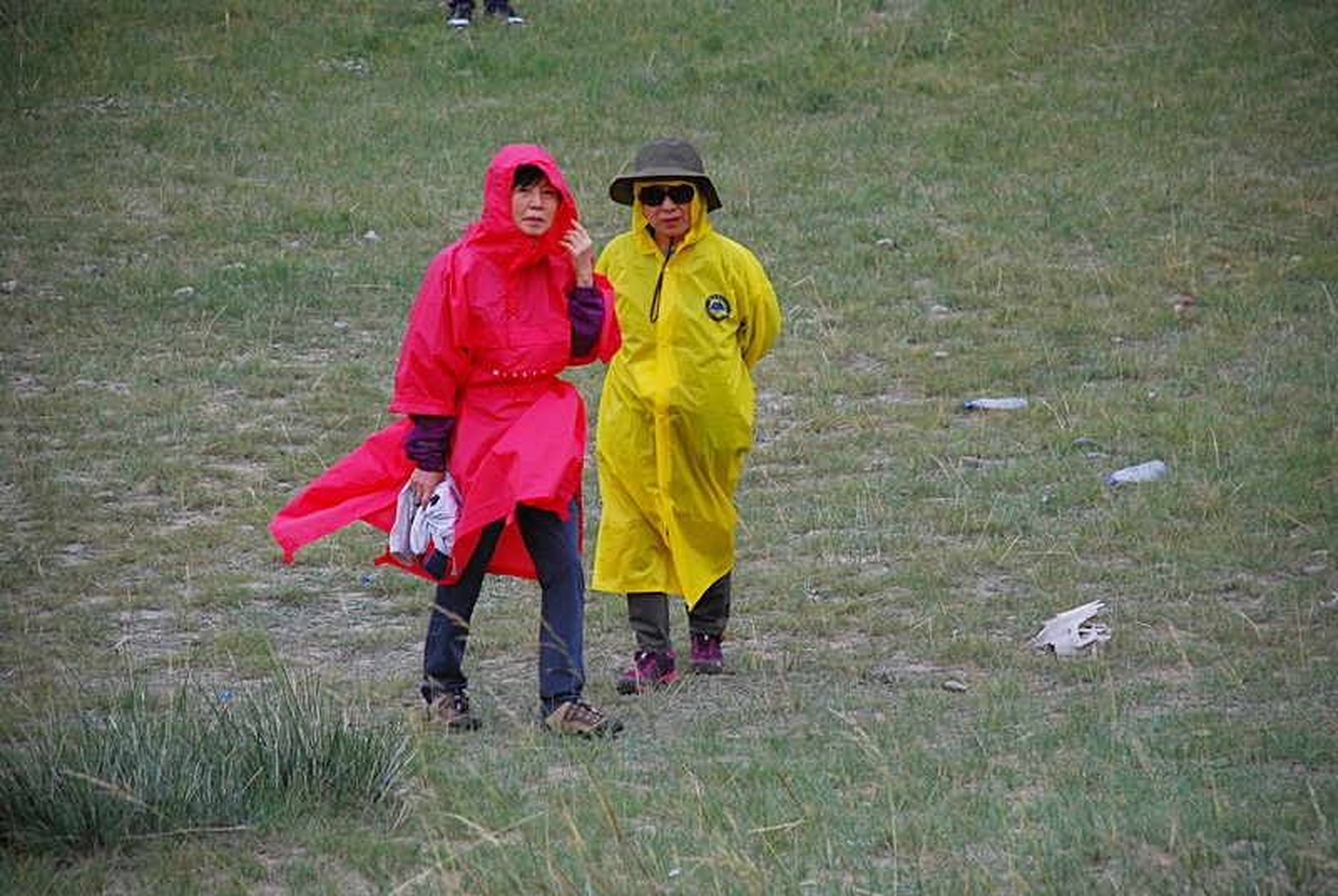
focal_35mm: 202
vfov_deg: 6.8
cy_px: 448
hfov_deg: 10.1
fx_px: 7537
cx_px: 669
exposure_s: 1/800
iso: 400
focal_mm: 135
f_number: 6.3
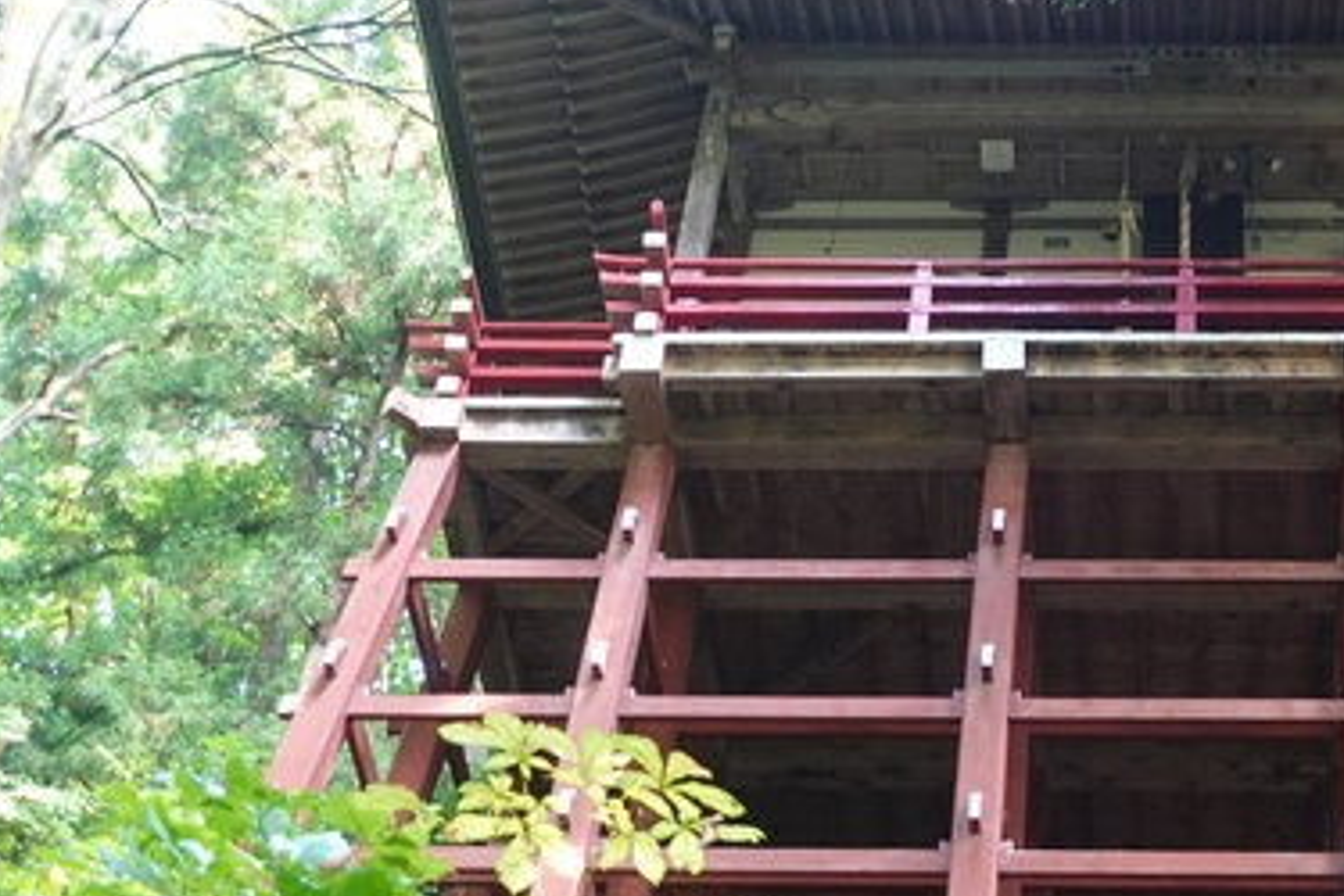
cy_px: 389
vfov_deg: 16.8
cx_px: 1064
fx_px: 3024
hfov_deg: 24.7
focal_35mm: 81
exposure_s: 1/40
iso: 800
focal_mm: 14.1
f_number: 2.8
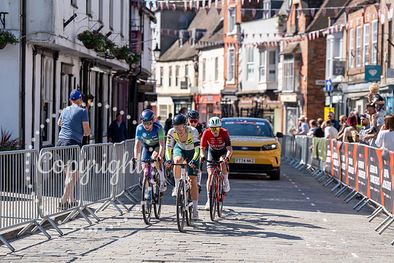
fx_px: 1368
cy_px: 132
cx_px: 197
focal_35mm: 125
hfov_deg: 16.4
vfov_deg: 11.0
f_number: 3.5
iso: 100
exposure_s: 1/1000
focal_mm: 125
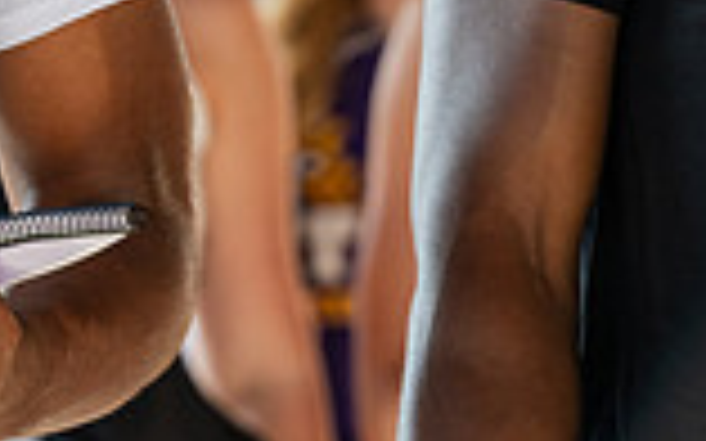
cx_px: -216
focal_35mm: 510
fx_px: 9809
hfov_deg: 4.1
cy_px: -182
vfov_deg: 2.6
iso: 250
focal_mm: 135
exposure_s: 1/400
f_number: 3.5
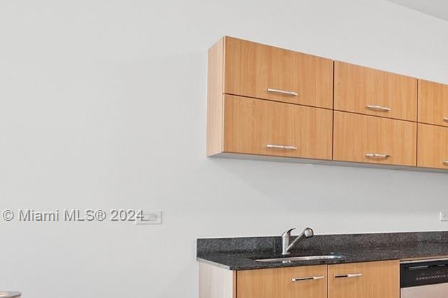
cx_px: 483
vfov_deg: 34.4
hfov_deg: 41.4
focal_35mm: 38
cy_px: 216
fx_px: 473
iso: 450
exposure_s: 1/15
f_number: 8
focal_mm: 10
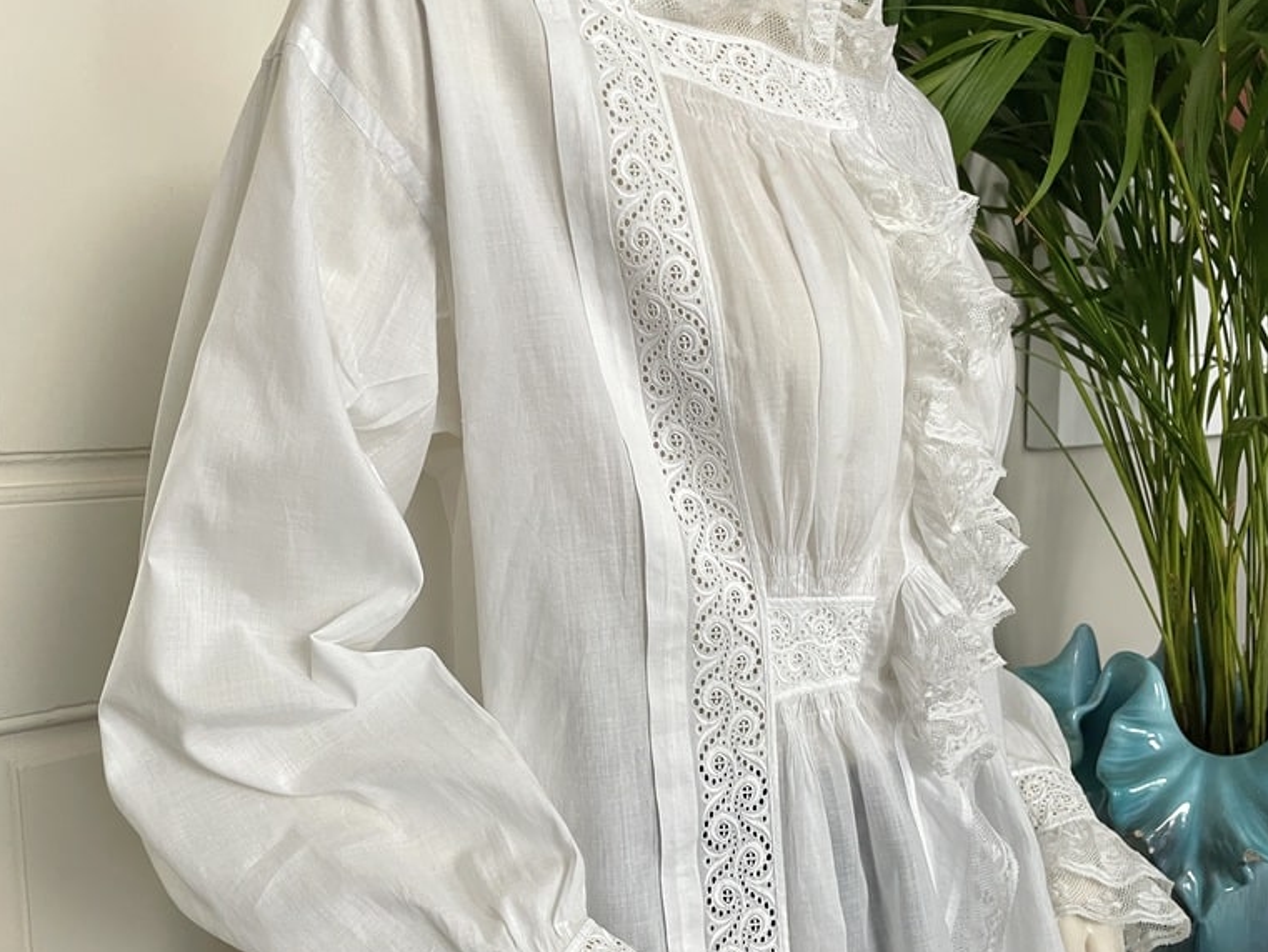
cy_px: 547
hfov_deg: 52.6
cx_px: 633
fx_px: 1282
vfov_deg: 40.6
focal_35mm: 35
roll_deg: +1.1
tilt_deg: -5.8
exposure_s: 1/94
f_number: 1.6
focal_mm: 4.2
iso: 125
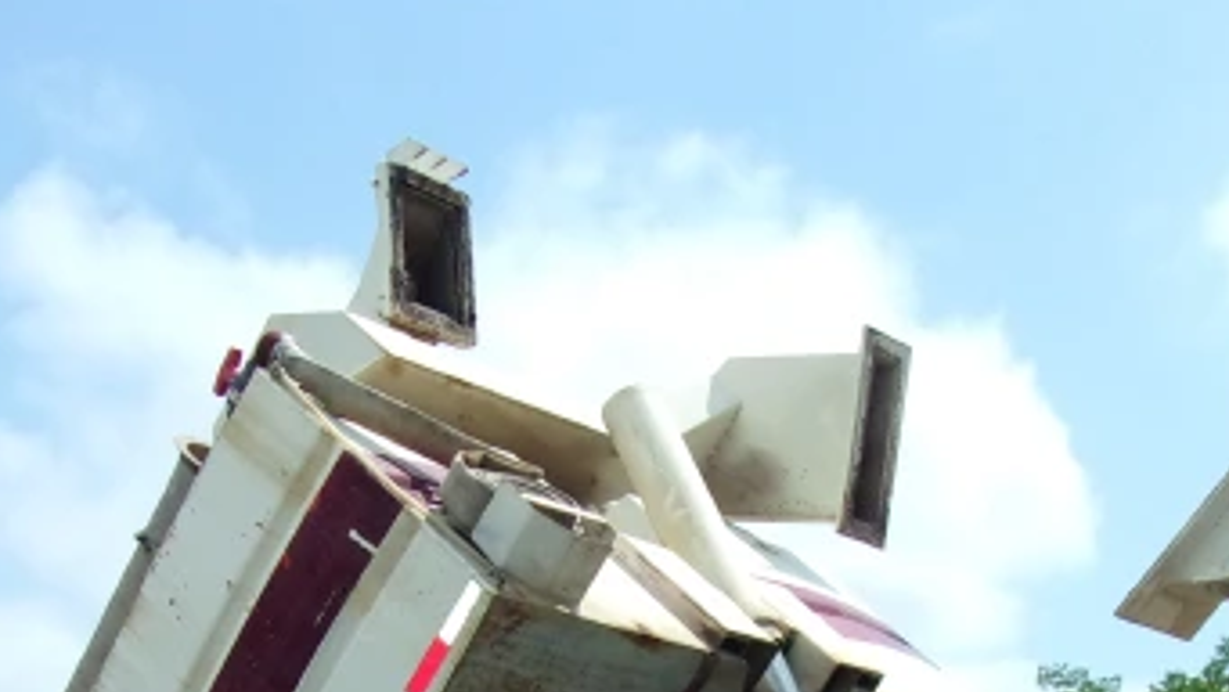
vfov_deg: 16.0
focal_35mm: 69
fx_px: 2249
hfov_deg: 30.5
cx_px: 735
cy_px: 1034
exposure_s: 1/250
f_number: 10.4
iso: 200
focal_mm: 4.9
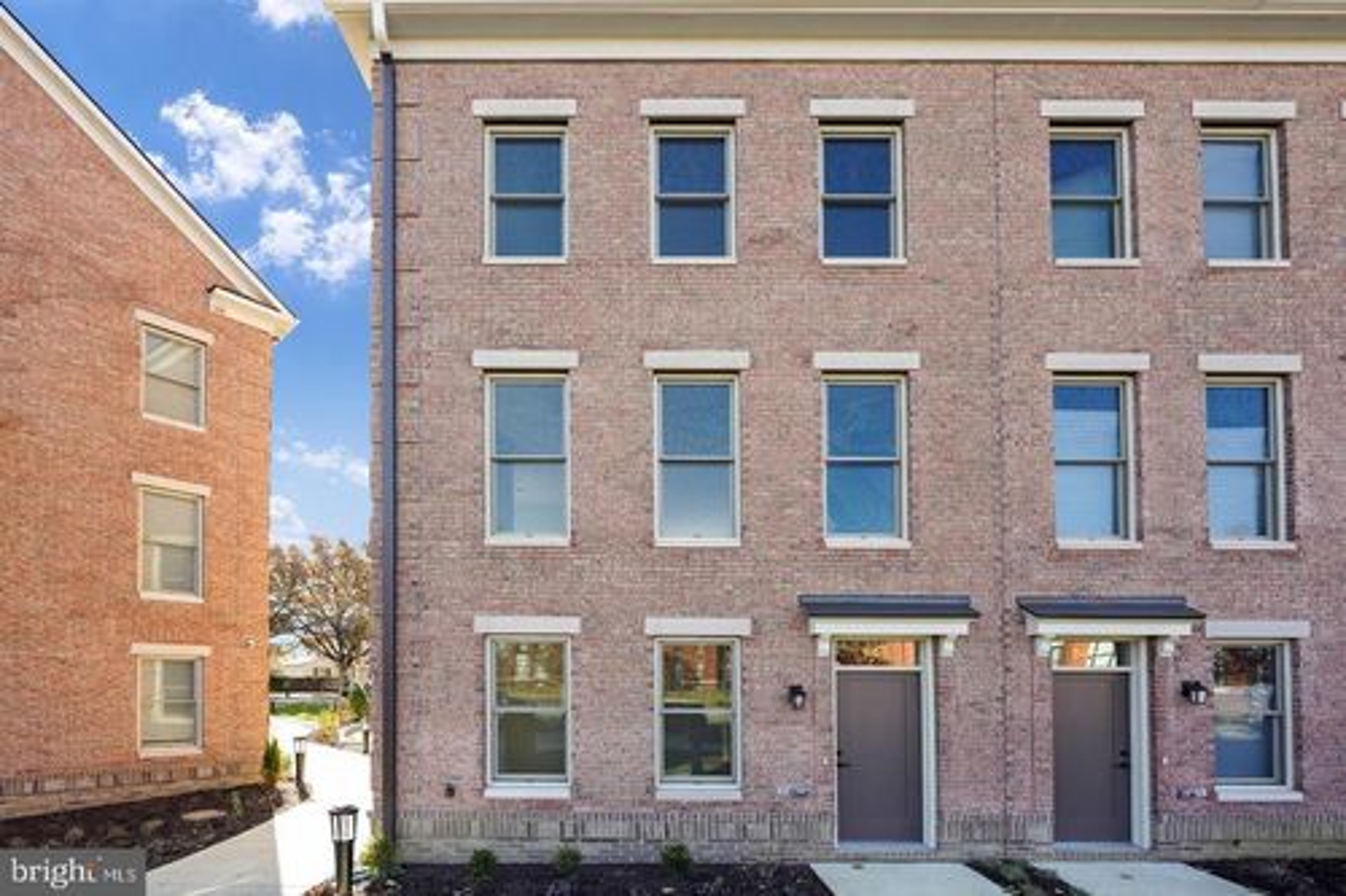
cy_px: 448
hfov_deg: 104.3
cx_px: 673
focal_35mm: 14
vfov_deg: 81.2
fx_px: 523
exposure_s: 1/500
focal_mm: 14
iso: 500
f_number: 5
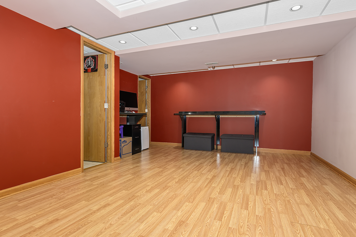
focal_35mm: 17
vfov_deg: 70.4
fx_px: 168
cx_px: 178
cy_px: 118
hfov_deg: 93.3
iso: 250
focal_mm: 11.5
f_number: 7.1
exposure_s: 1/3
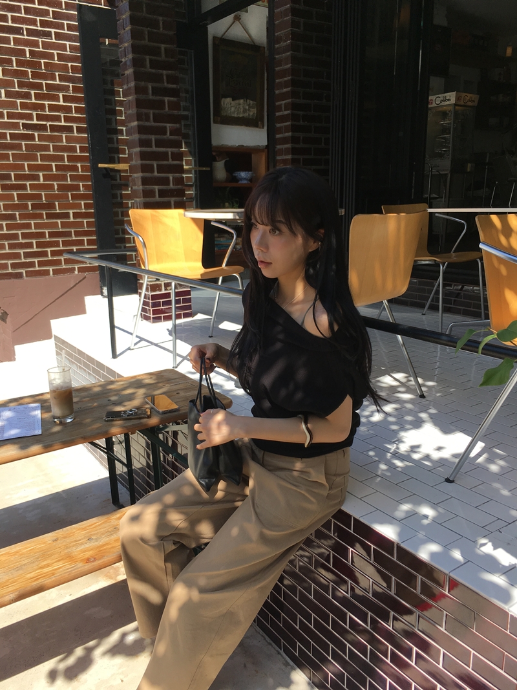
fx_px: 578
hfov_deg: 48.2
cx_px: 258
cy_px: 345
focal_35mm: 29
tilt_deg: -14.6
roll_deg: -1.4
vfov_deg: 61.7
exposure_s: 1/836
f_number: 2.2
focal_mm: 4.15
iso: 25
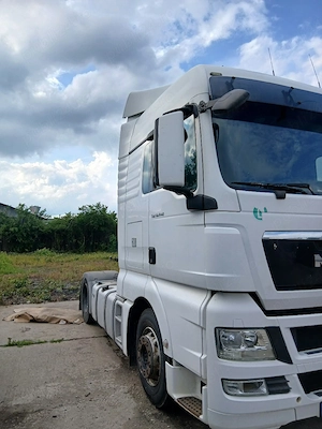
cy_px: 214
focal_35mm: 26
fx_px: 322
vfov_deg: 67.3
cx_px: 161
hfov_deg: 53.1
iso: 20
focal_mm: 3.98
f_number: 1.8
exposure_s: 1/476
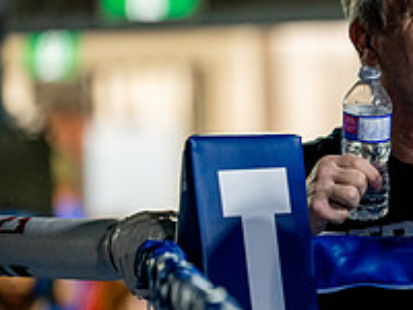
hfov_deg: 4.7
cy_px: 162
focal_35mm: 419
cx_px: 520
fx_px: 4999
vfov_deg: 3.5
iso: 4000
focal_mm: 150
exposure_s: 1/800
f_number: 2
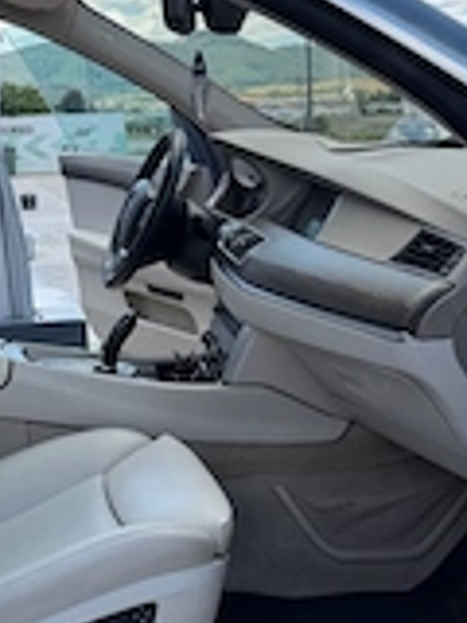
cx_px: 257
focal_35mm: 60
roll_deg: +1.2
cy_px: 350
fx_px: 1079
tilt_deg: -10.7
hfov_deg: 24.4
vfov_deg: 32.1
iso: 100
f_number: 1.78
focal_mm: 6.76
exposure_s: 1/2801
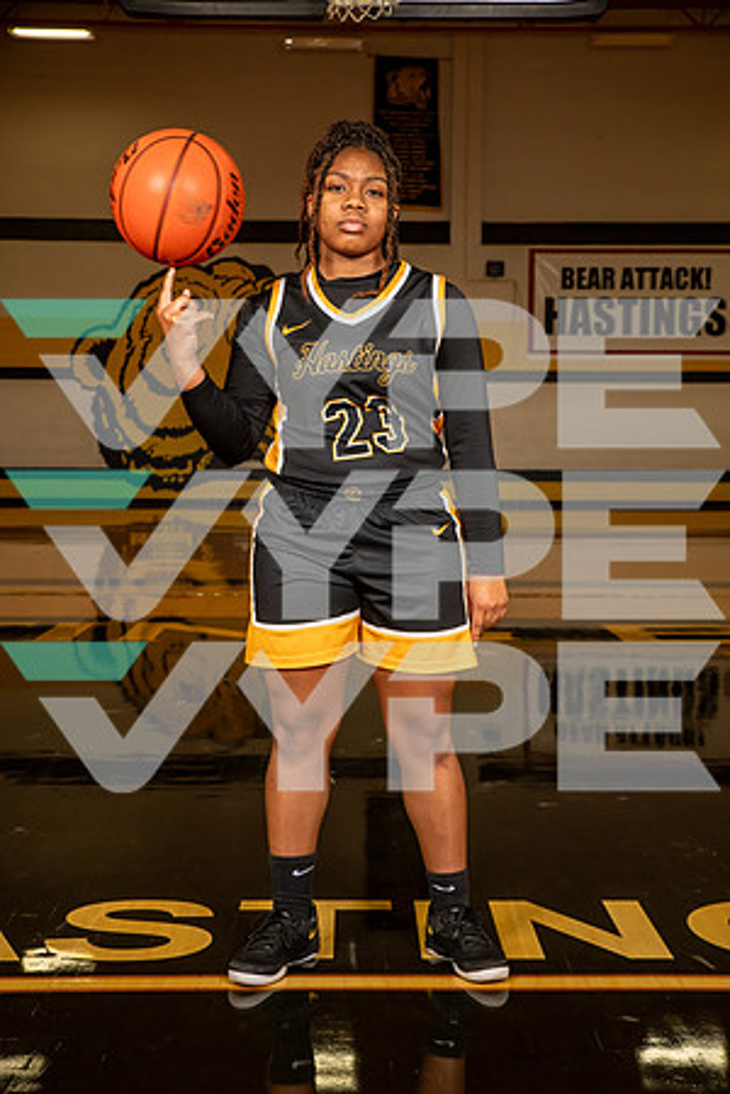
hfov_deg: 24.2
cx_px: 365
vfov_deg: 35.6
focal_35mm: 56
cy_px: 547
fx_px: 1703
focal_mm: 56
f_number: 7.1
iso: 640
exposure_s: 1/400
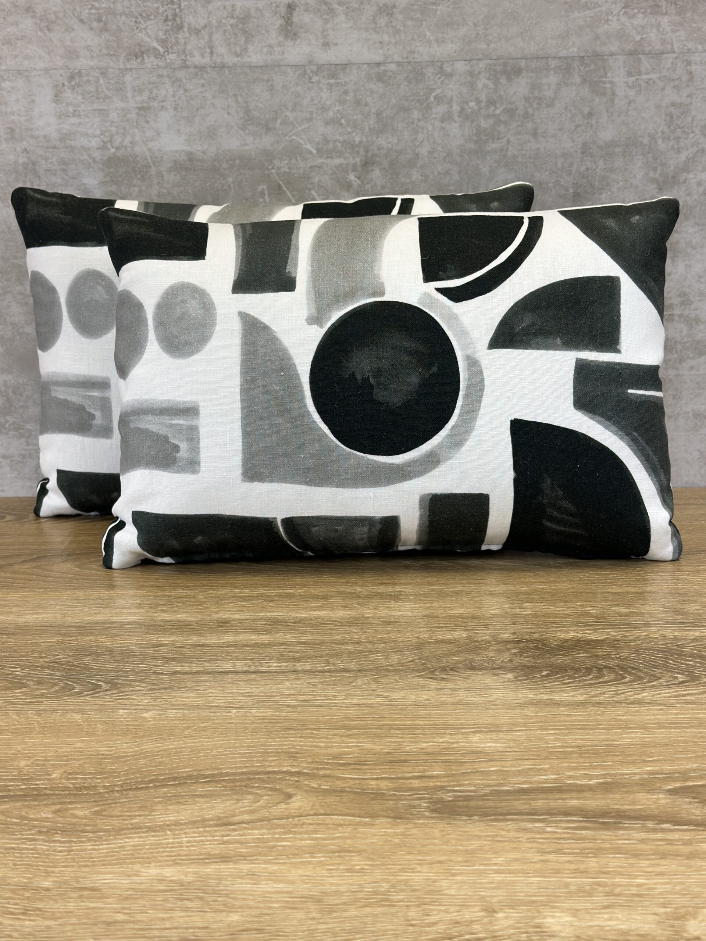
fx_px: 1305
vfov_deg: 39.7
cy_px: 470
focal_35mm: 48
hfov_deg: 30.3
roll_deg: +1.4
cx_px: 353
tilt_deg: -12.9
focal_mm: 6.86
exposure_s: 1/150
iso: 64
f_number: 1.78
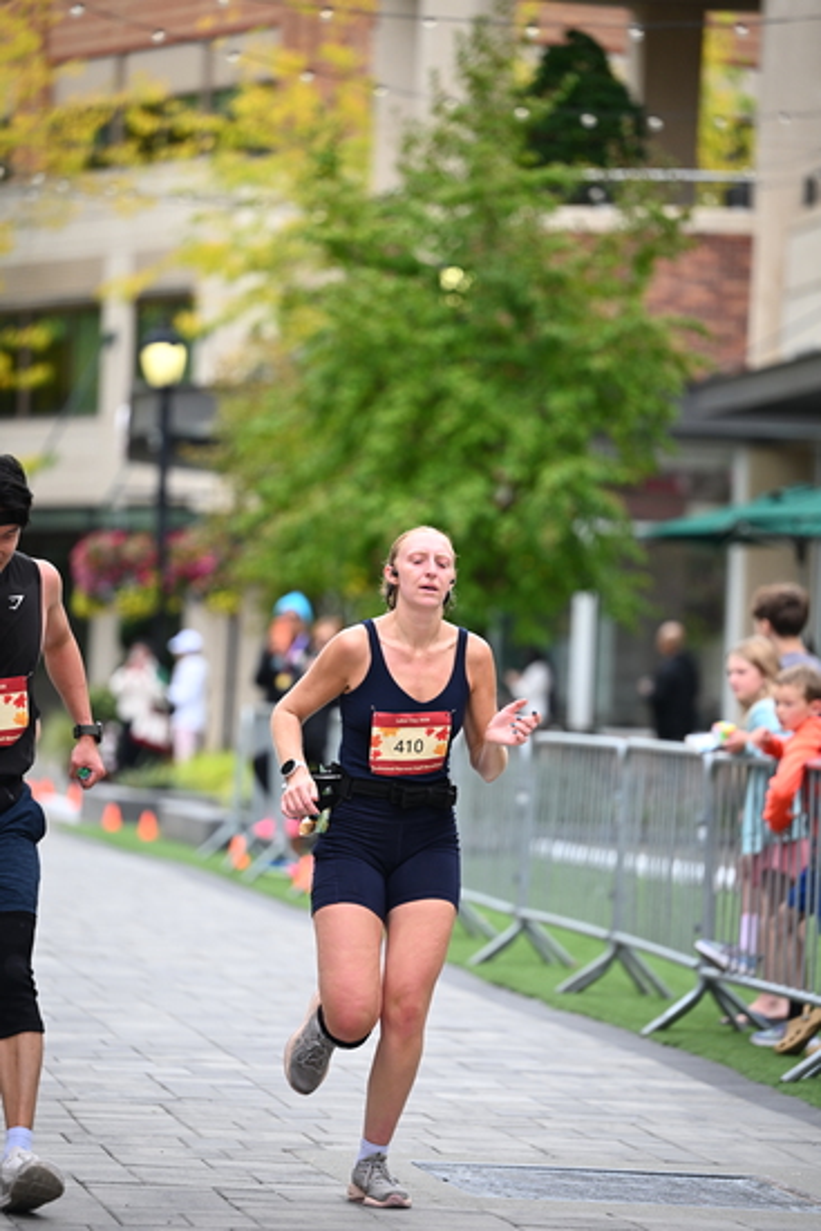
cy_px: 616
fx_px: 5299
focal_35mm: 155
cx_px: 410
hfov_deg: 8.9
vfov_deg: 13.2
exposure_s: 1/2000
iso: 640
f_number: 2.8
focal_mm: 155
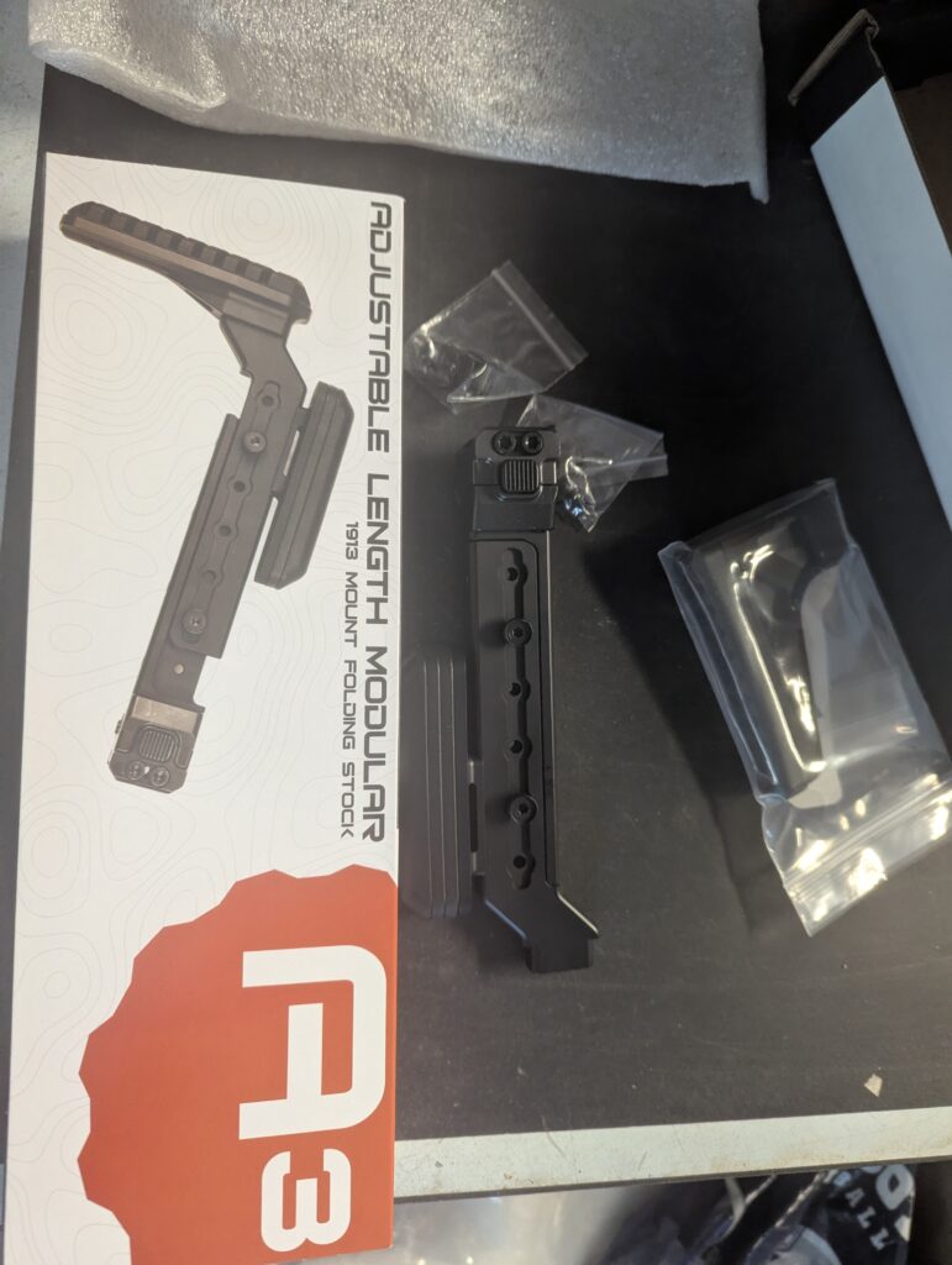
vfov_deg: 71.5
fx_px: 878
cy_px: 632
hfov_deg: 56.9
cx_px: 476
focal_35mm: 24
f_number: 1.85
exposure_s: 1/60
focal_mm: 6.81
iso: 981
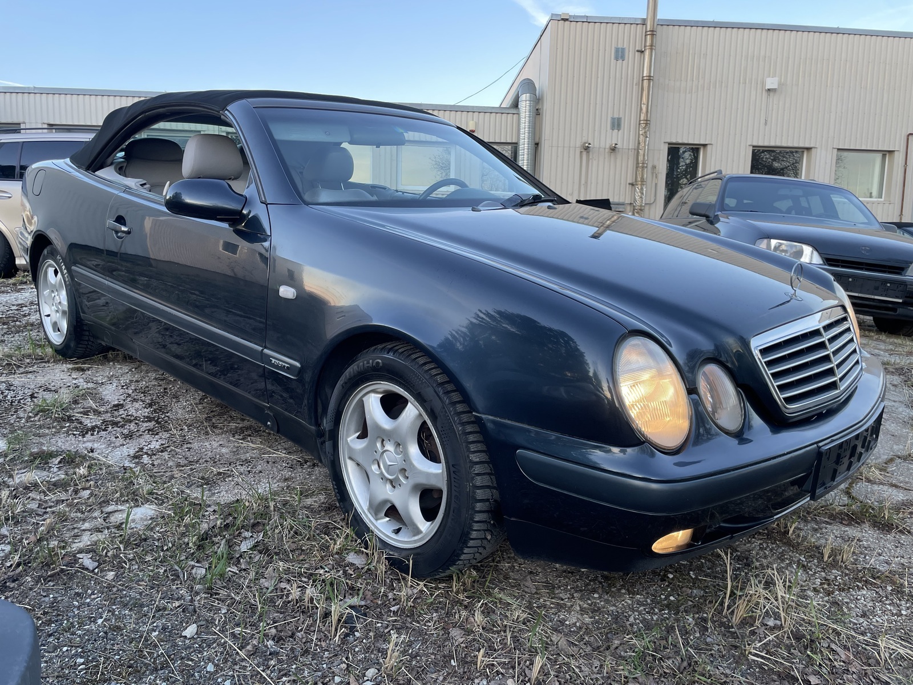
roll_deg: -1.9
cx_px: 456
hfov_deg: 67.3
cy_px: 342
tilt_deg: -7.5
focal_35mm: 26
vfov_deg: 53.1
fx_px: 686
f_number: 1.6
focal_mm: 4.2
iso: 50
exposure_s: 1/121
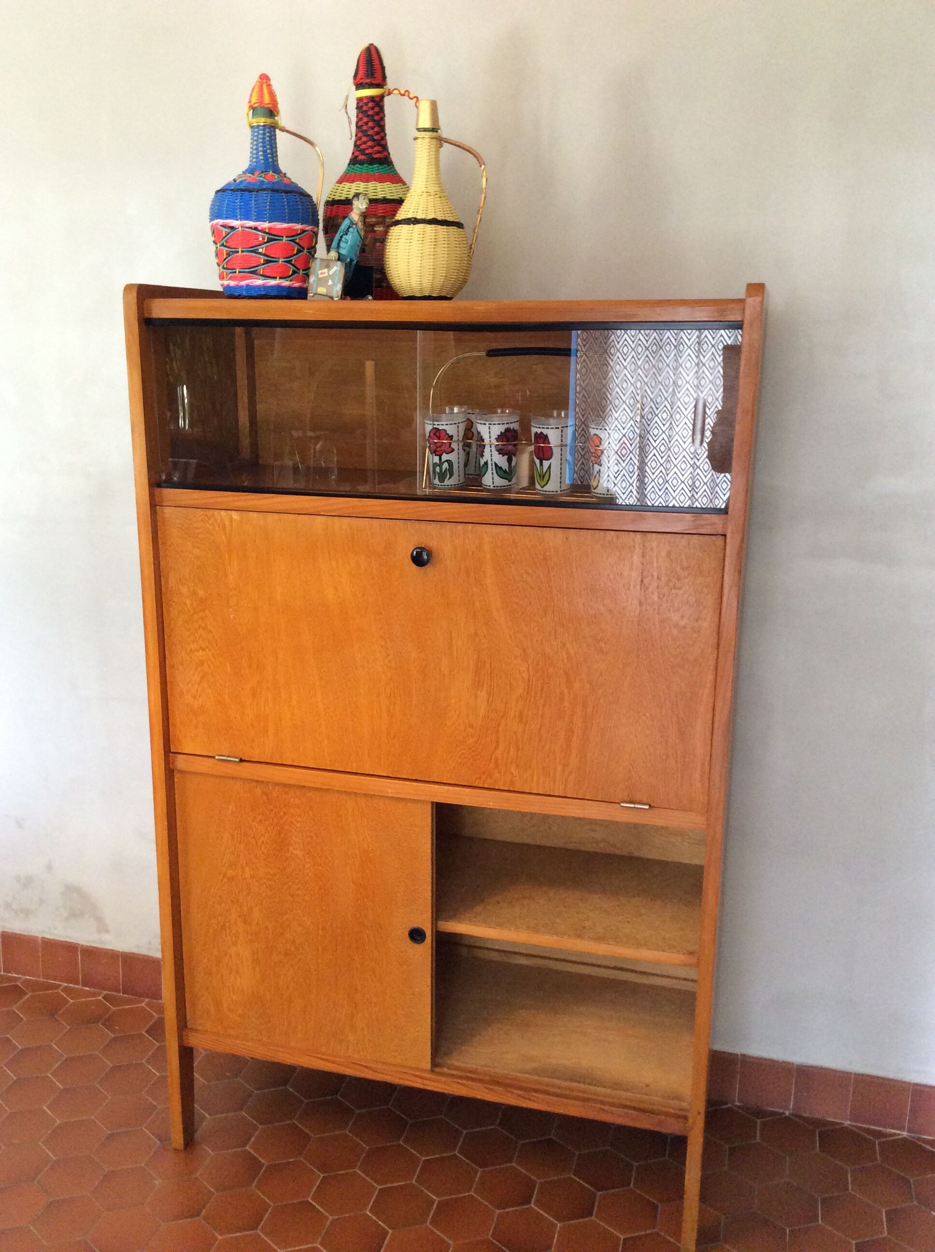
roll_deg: -0.5
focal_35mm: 32
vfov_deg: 56.9
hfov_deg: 44.1
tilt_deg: -15.1
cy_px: 626
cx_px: 468
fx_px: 1156
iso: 160
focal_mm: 3.3
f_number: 2.4
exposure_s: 1/25
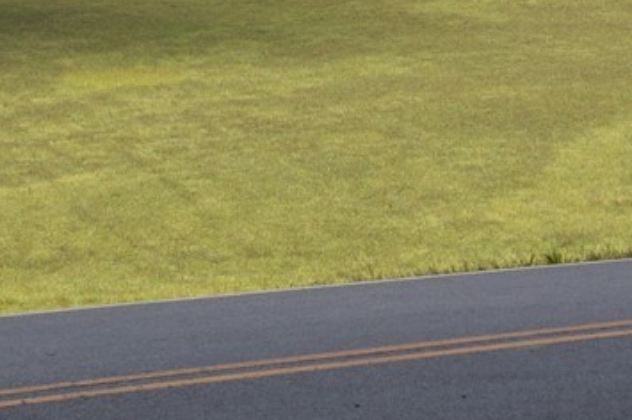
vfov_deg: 9.2
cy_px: -135
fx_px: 2578
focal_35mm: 147
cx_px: 652
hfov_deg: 13.7
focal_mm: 32
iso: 100
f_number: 7.1
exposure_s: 1/200
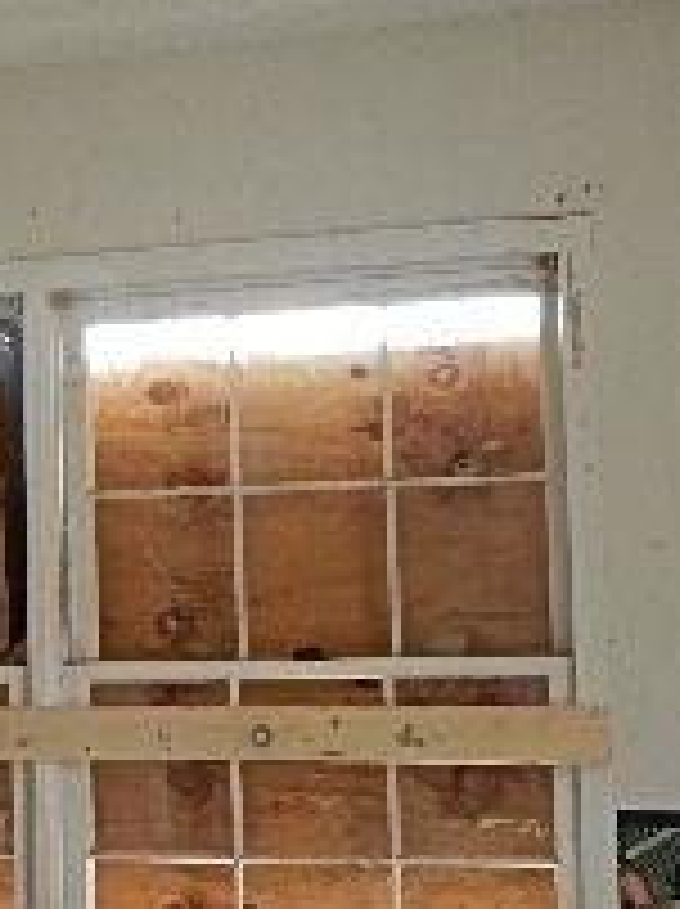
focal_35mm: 73
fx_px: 1916
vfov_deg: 26.7
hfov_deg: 20.1
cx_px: 243
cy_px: 423
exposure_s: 1/100
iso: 400
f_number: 3
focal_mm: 4
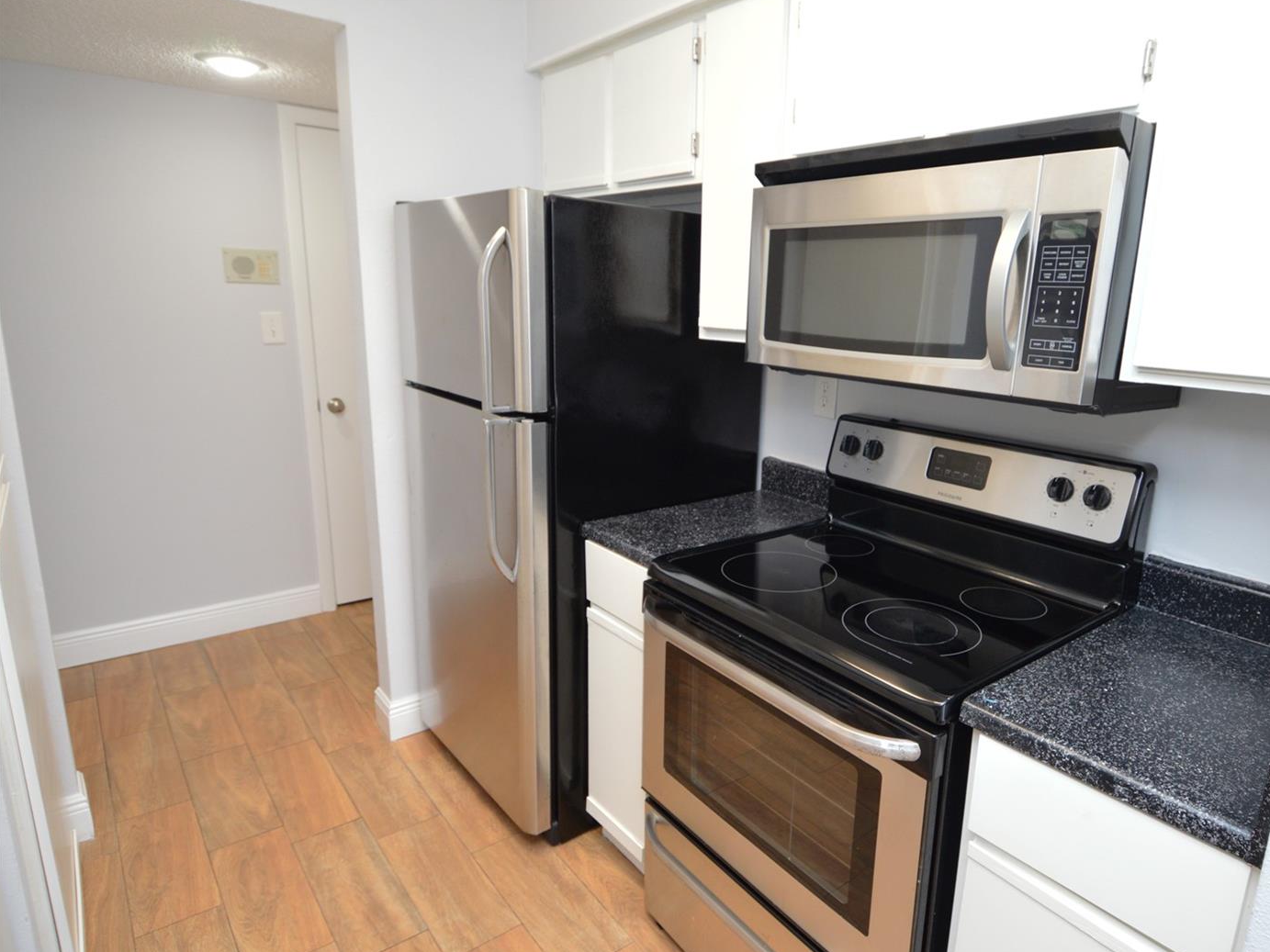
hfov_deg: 81.2
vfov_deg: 66.0
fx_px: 734
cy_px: 482
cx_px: 731
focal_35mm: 20
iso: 720
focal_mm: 12
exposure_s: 1/60
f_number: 4
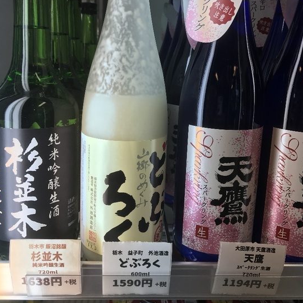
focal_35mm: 34
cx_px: 153
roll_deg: -1.4
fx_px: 337
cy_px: 123
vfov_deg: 48.2
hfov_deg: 48.4
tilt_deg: -9.4
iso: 20
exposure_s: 1/165
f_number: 1.8
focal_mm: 3.99
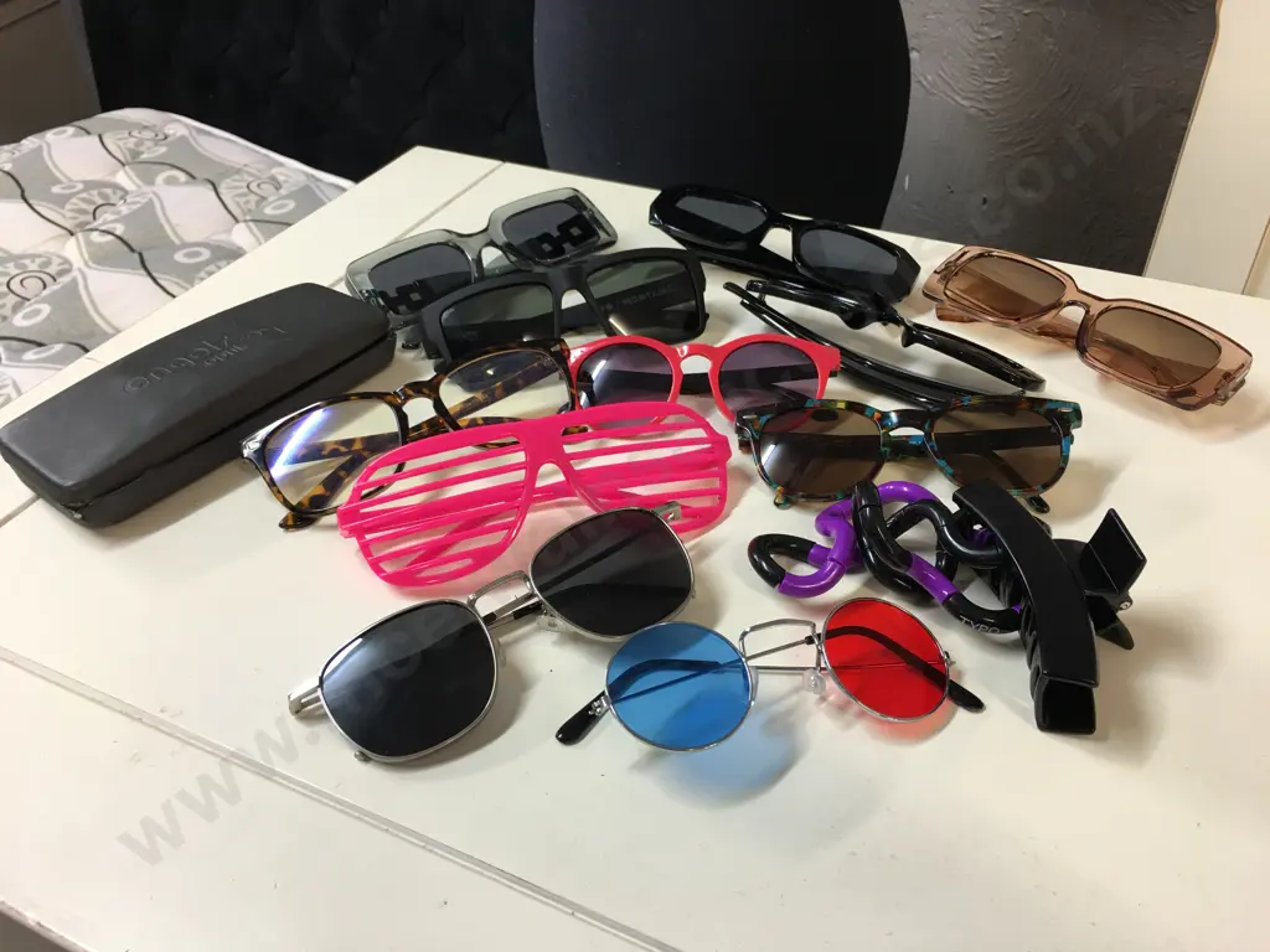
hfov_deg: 61.7
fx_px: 1064
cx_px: 635
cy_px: 476
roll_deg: +0.7
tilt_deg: -37.2
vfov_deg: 48.2
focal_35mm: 29
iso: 32
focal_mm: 4.15
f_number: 2.2
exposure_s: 1/17
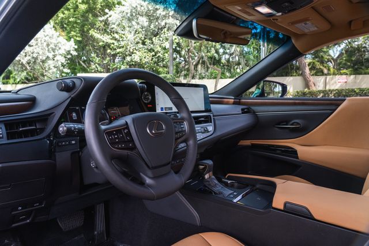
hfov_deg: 73.8
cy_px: 123
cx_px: 184
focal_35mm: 24
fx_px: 246
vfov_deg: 53.1
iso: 640
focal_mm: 24
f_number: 8
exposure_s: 1/50
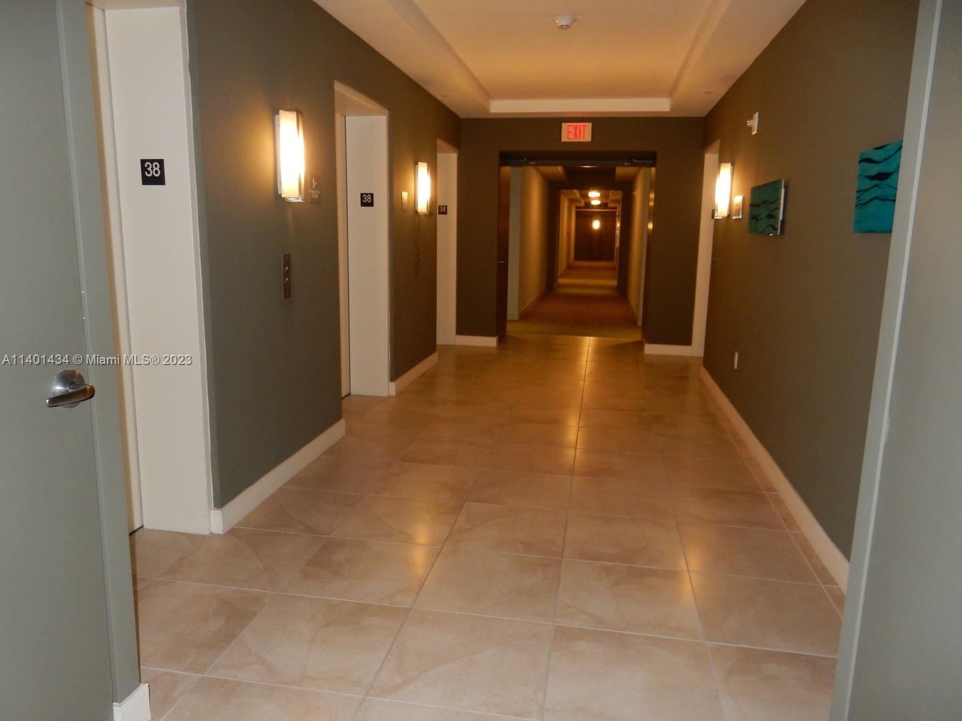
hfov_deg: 69.4
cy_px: 360
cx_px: 481
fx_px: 695
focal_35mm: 25
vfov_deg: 54.9
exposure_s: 1/30
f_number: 3.7
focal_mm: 4.5
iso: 250
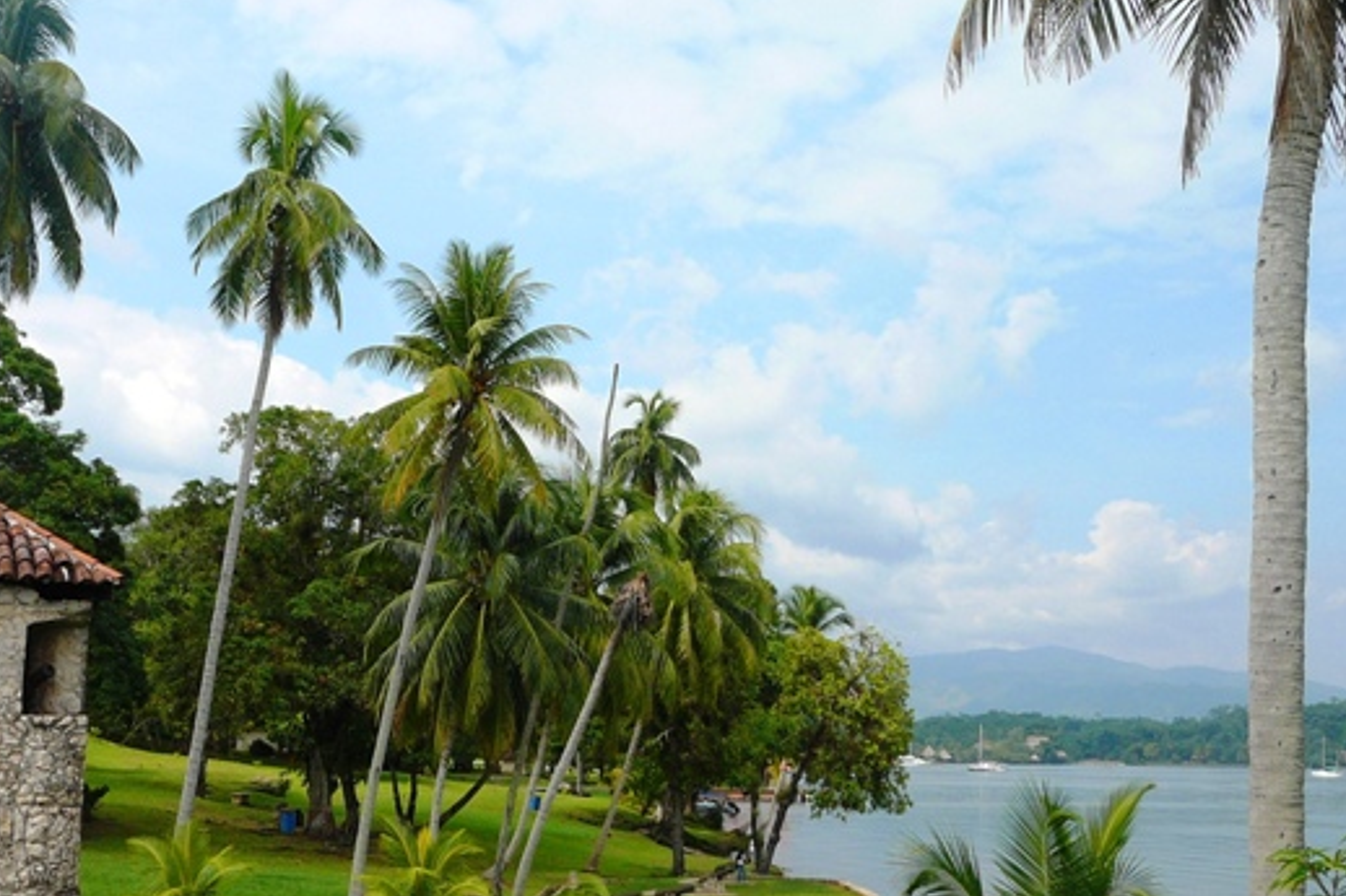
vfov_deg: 29.8
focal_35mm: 45
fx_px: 1682
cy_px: 522
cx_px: 525
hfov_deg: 43.4
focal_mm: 5.2
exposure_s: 1/400
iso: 80
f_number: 5
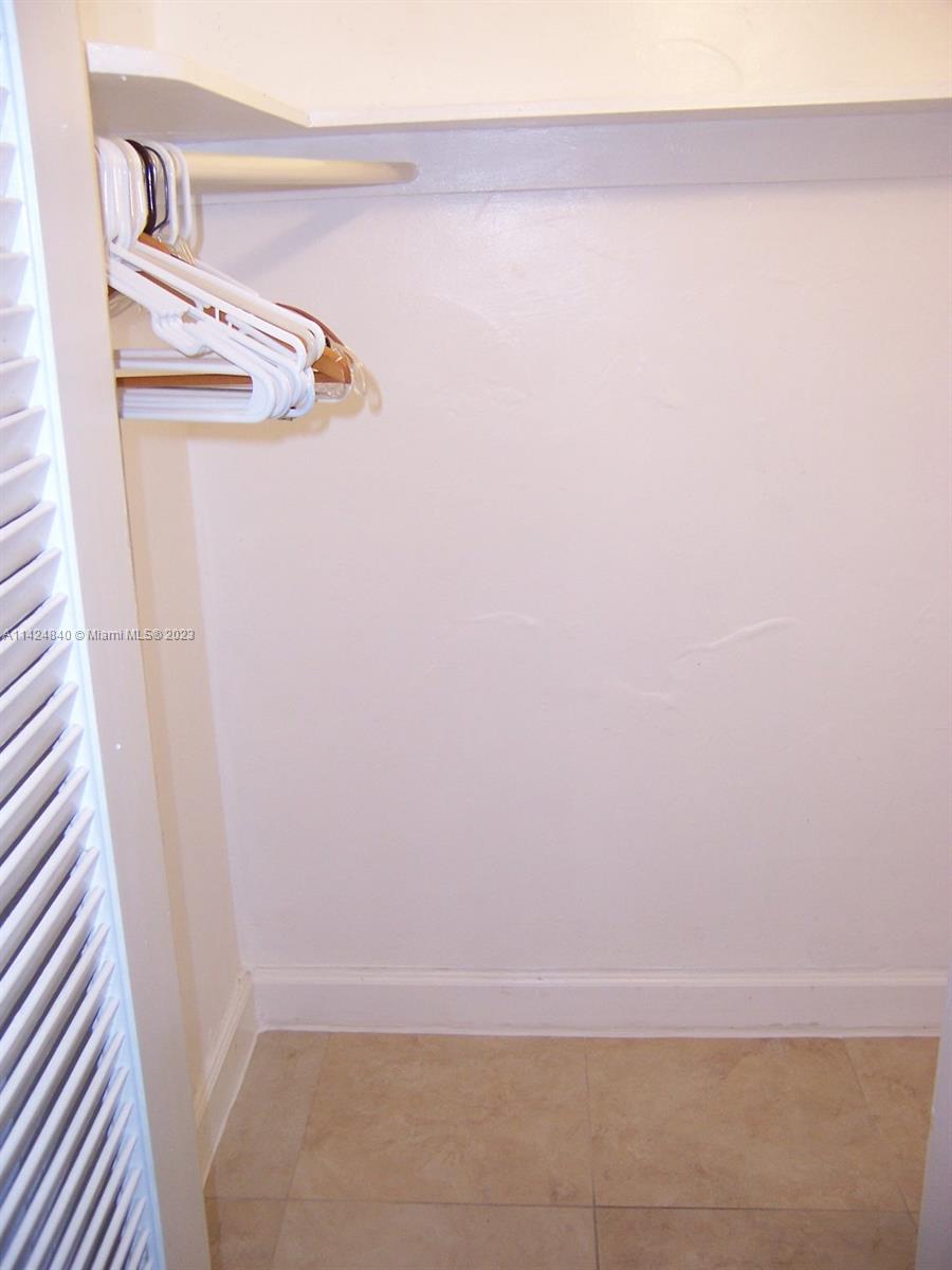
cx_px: 476
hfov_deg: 42.9
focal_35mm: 33
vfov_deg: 55.4
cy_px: 635
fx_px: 1210
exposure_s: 1/60
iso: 140
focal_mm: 5.5
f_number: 2.8
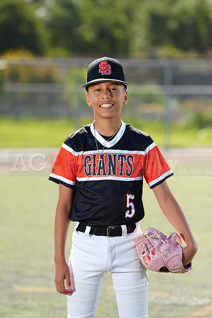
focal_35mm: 200
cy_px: 159
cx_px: 106
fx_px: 1765
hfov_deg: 6.9
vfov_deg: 10.3
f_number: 4.5
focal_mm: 200
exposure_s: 1/250
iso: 64
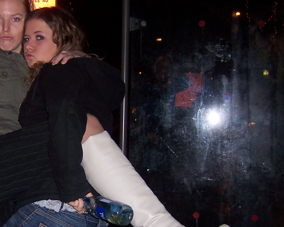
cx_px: 57
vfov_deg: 20.1
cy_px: 163
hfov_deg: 24.7
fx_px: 639
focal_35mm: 76
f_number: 2.8
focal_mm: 6.2
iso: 80
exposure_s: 1/60
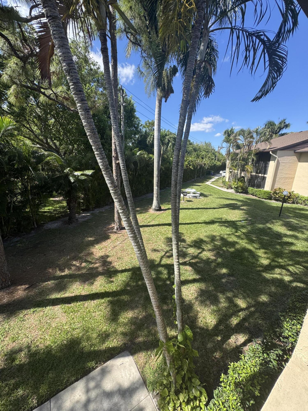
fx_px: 166
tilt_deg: -16.8
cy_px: 206
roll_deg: -1.3
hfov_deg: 85.7
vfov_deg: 102.1
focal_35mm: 14
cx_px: 154
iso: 50
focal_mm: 2.22
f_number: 2.2
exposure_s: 1/693
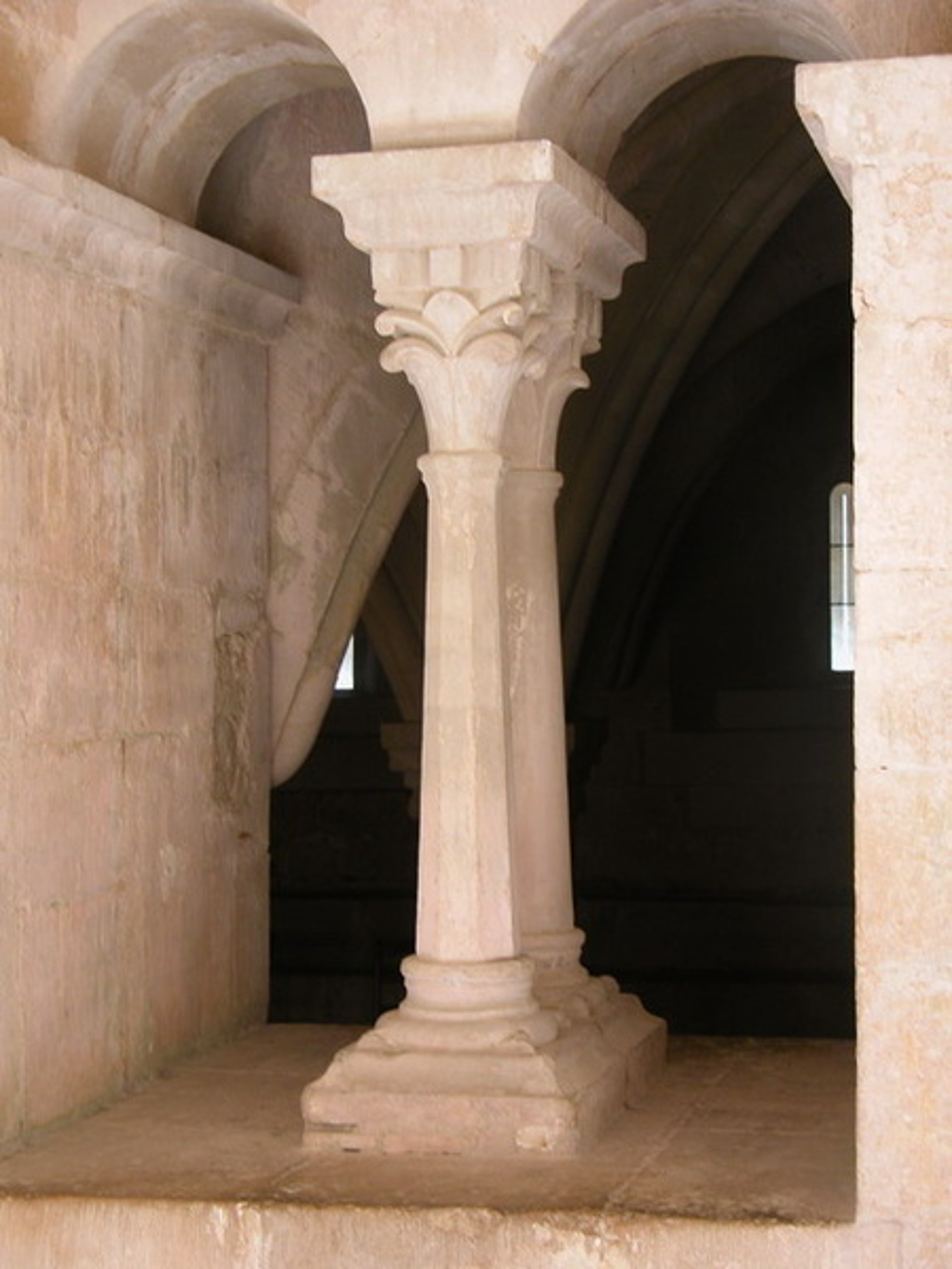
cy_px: 634
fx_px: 2567
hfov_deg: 21.0
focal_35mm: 70
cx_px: 476
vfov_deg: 27.8
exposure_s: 1/43.2
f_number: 3.3
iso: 100
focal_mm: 17.8
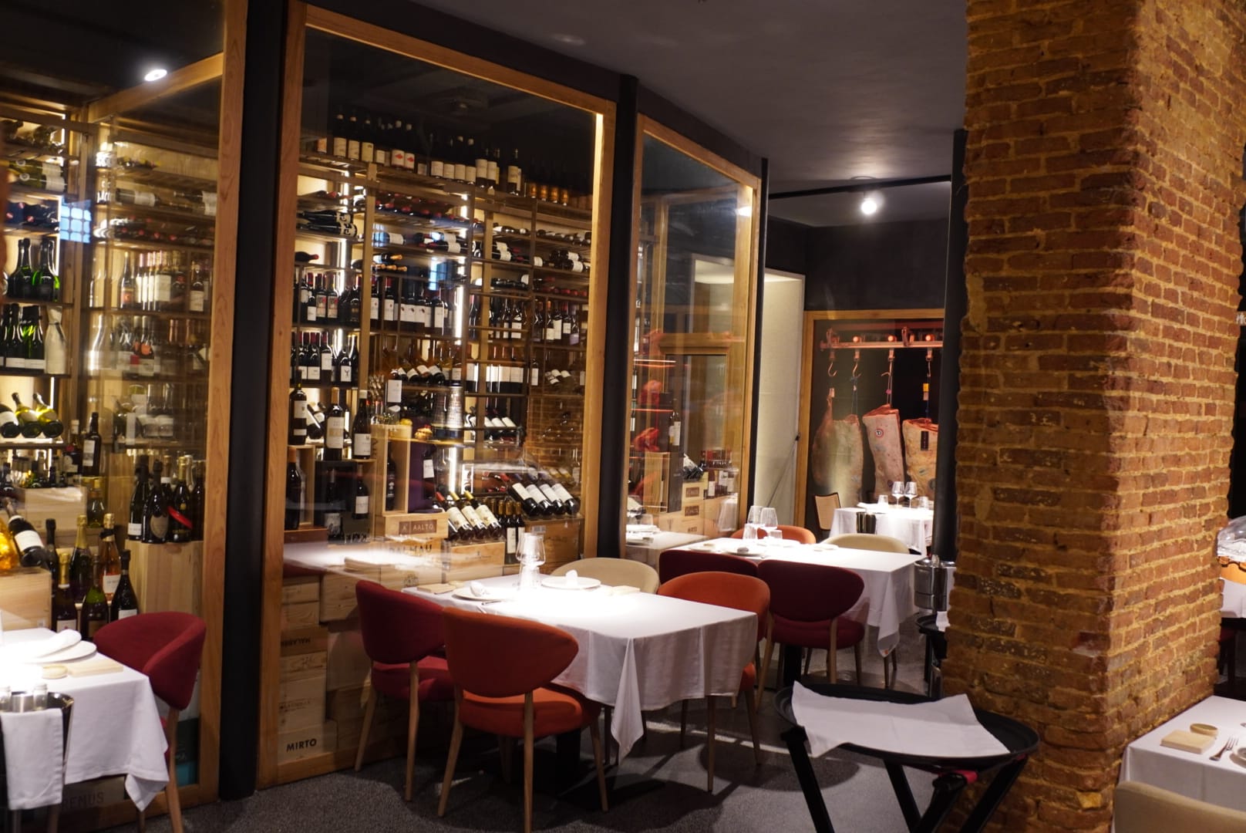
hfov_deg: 61.9
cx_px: 623
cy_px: 416
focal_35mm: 30
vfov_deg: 43.7
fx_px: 1039
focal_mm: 20
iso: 800
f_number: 2.8
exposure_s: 1/30
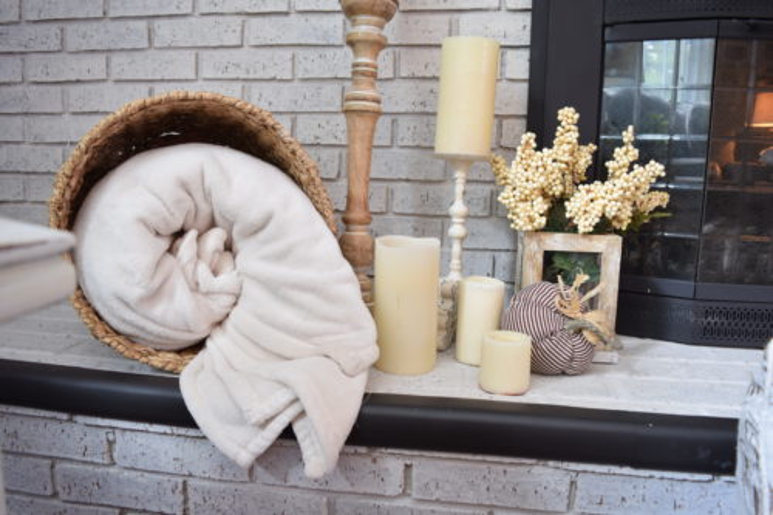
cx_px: 386
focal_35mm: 27
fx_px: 580
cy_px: 258
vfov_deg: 47.9
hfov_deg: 67.4
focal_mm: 18
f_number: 4.5
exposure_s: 5
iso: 100
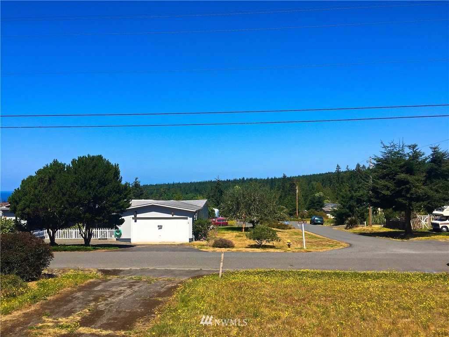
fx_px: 376
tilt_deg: +3.1
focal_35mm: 29
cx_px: 224
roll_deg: -0.1
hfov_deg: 61.7
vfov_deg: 48.2
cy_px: 168
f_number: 2.2
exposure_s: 1/1980
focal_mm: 4.15
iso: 32
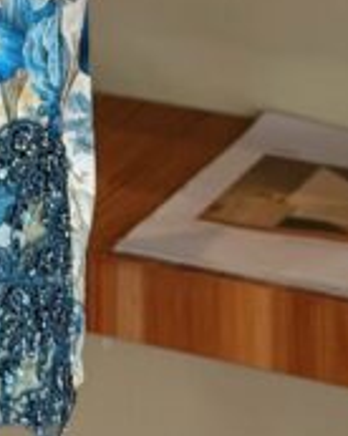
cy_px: -663
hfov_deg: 5.5
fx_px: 3585
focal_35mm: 278
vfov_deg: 6.6
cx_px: -199
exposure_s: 1/114
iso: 100
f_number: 1.78
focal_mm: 6.76
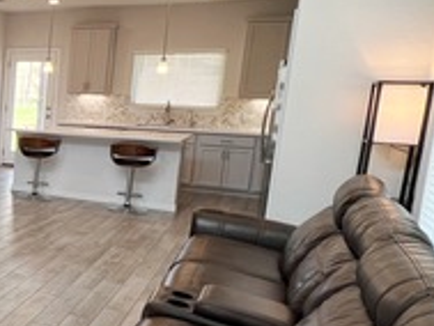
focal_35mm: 44
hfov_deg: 29.4
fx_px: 552
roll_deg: -1.3
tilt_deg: -9.8
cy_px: 172
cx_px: -193
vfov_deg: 32.9
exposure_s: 1/120
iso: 64
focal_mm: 1.57
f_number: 1.8
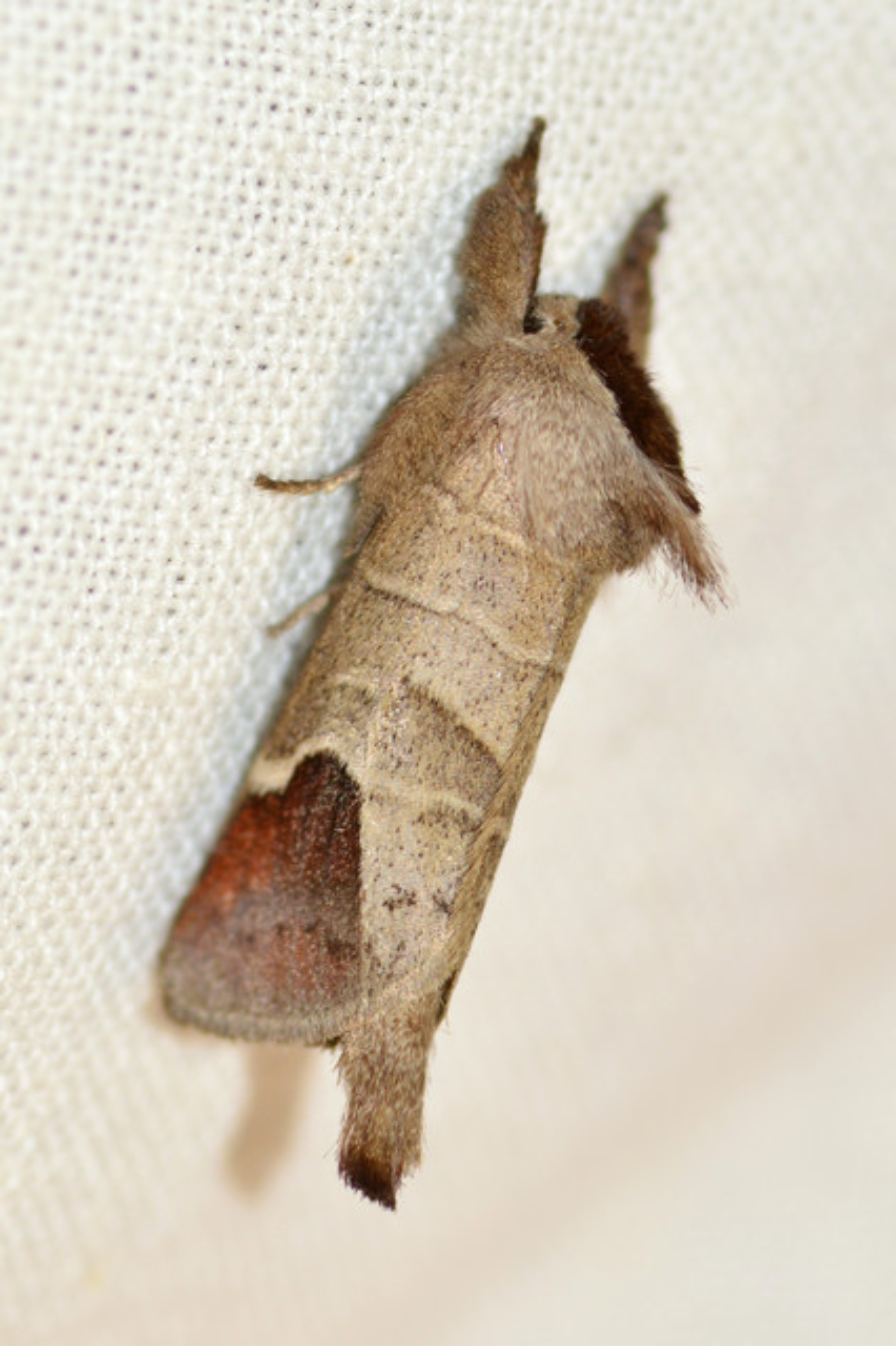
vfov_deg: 13.7
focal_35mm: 150
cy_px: 673
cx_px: 448
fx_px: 5606
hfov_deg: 9.1
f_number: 11
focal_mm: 100
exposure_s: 1/200
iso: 100
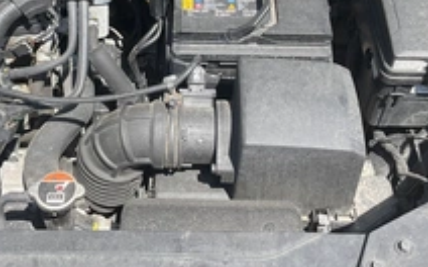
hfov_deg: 35.1
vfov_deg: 22.0
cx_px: 182
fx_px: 676
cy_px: 49
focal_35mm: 58
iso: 25
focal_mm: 3
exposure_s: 1/642
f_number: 1.8
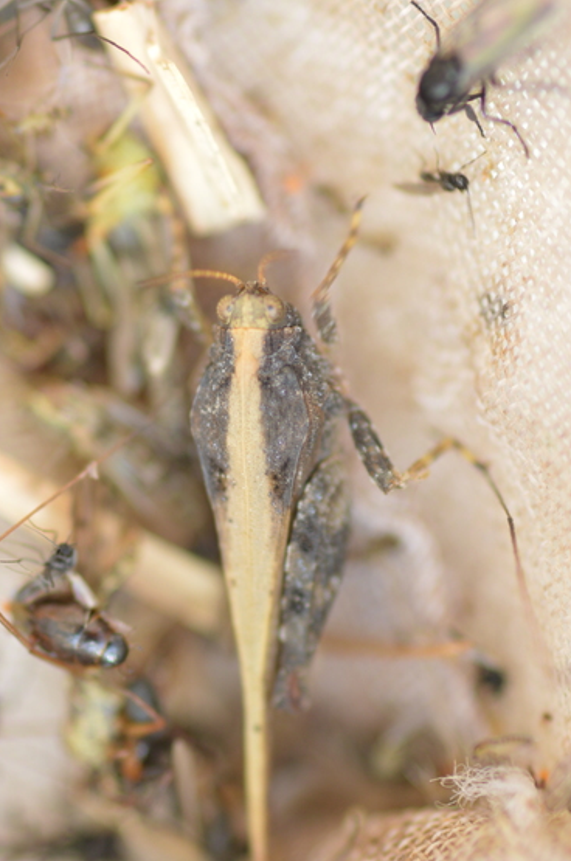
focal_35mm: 173
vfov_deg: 11.9
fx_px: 4131
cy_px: 447
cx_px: 300
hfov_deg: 7.9
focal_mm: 100
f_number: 8
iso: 400
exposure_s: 1/160
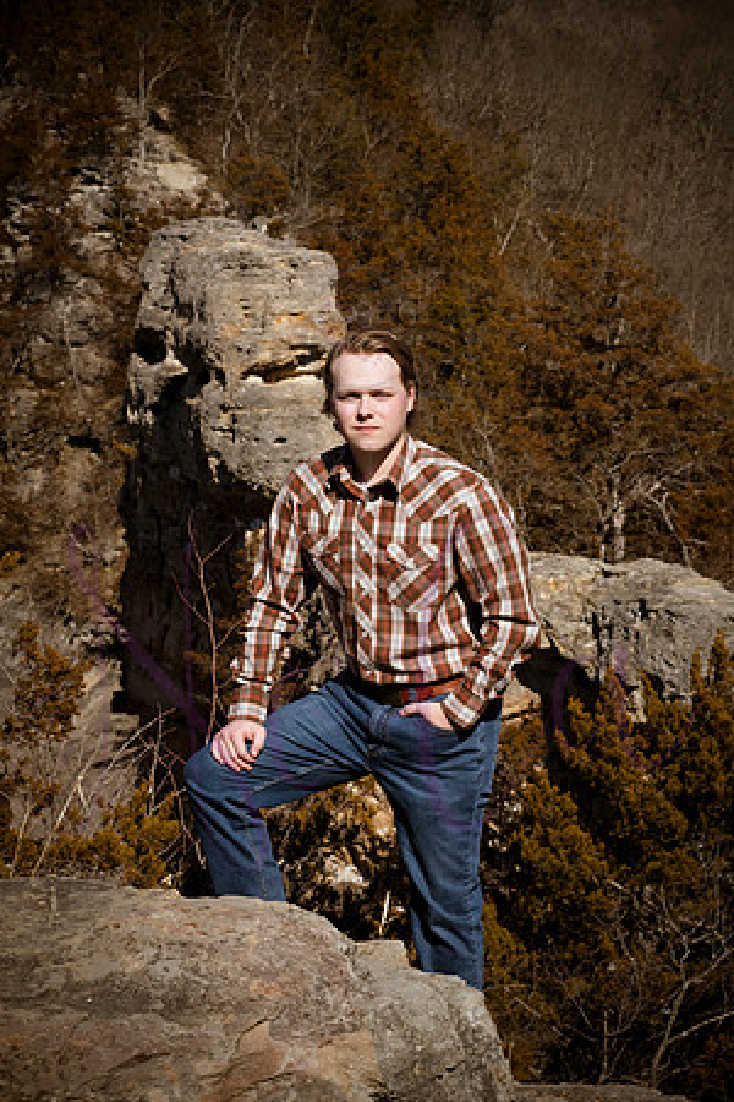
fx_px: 3058
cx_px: 367
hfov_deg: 13.7
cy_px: 551
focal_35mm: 100
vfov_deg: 20.4
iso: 800
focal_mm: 100
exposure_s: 1/1000
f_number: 18
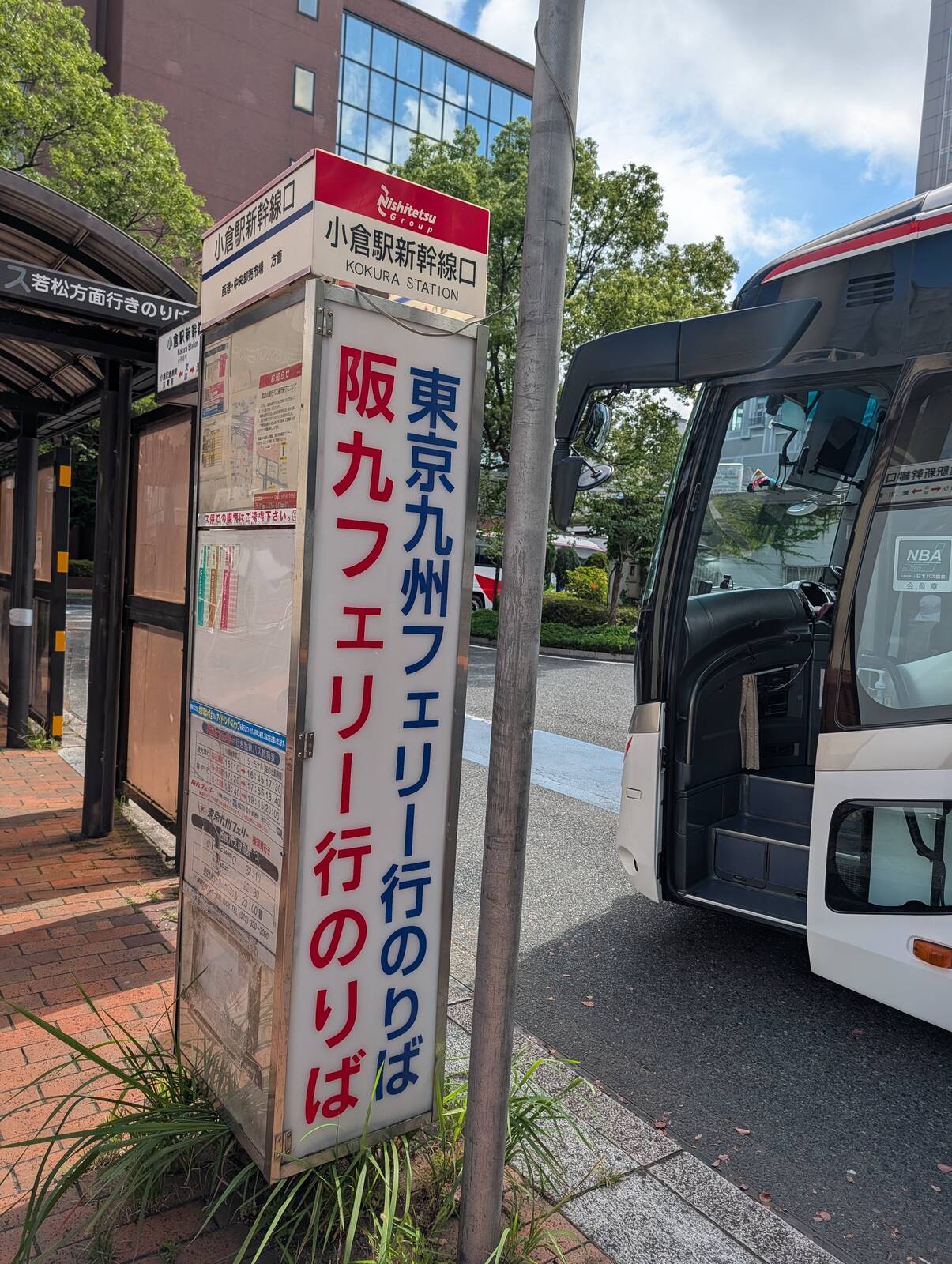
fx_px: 878
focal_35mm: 24
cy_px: 632
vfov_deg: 71.5
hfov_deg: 56.9
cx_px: 476
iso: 18
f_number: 1.68
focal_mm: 6.9
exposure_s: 1/1233
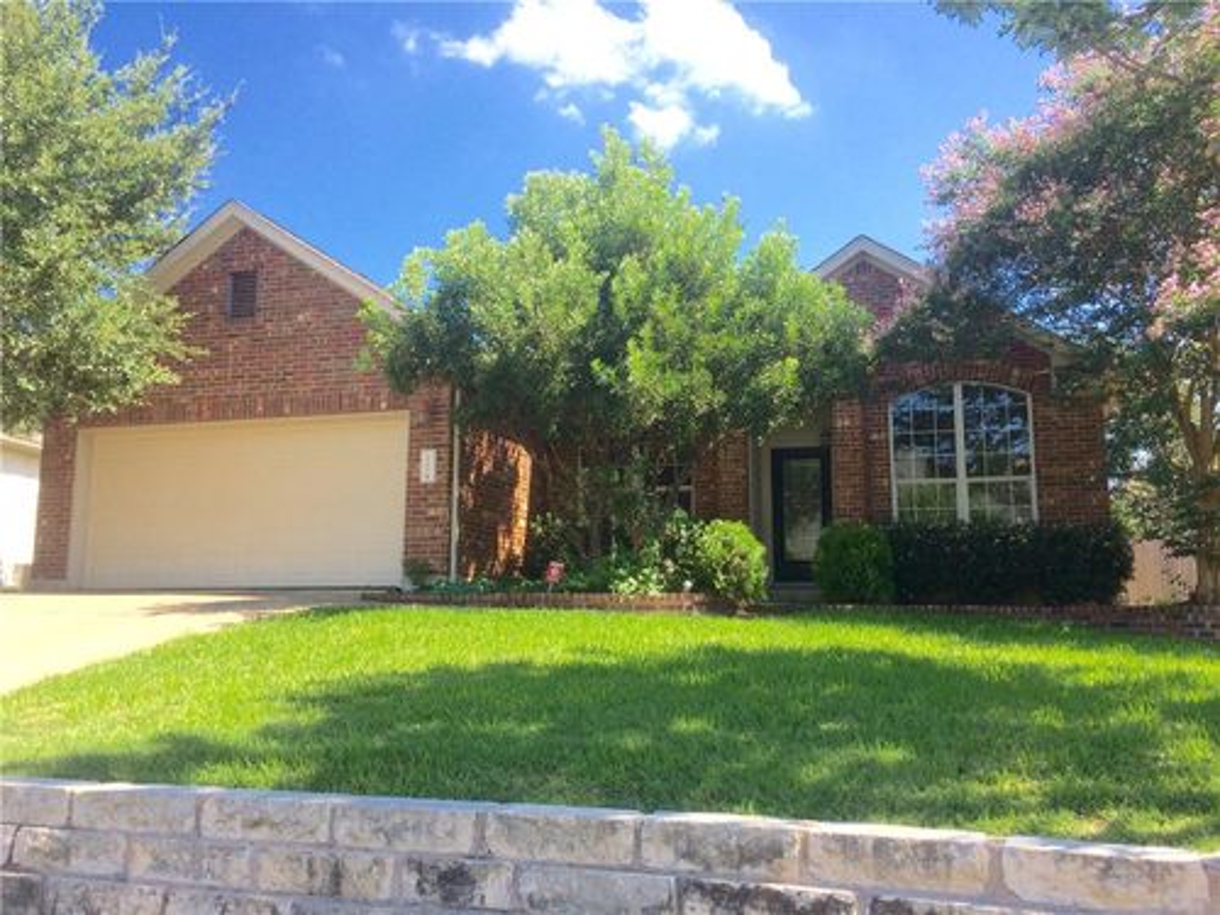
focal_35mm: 29
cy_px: 458
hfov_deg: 61.7
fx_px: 1022
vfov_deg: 48.2
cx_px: 610
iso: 32
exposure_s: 1/933
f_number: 2.2
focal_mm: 4.15
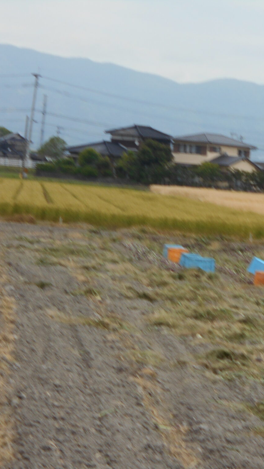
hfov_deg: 6.4
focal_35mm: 190
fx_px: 2364
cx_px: 247
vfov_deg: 11.3
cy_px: 236
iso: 80
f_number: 6.5
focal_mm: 23
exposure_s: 1/125
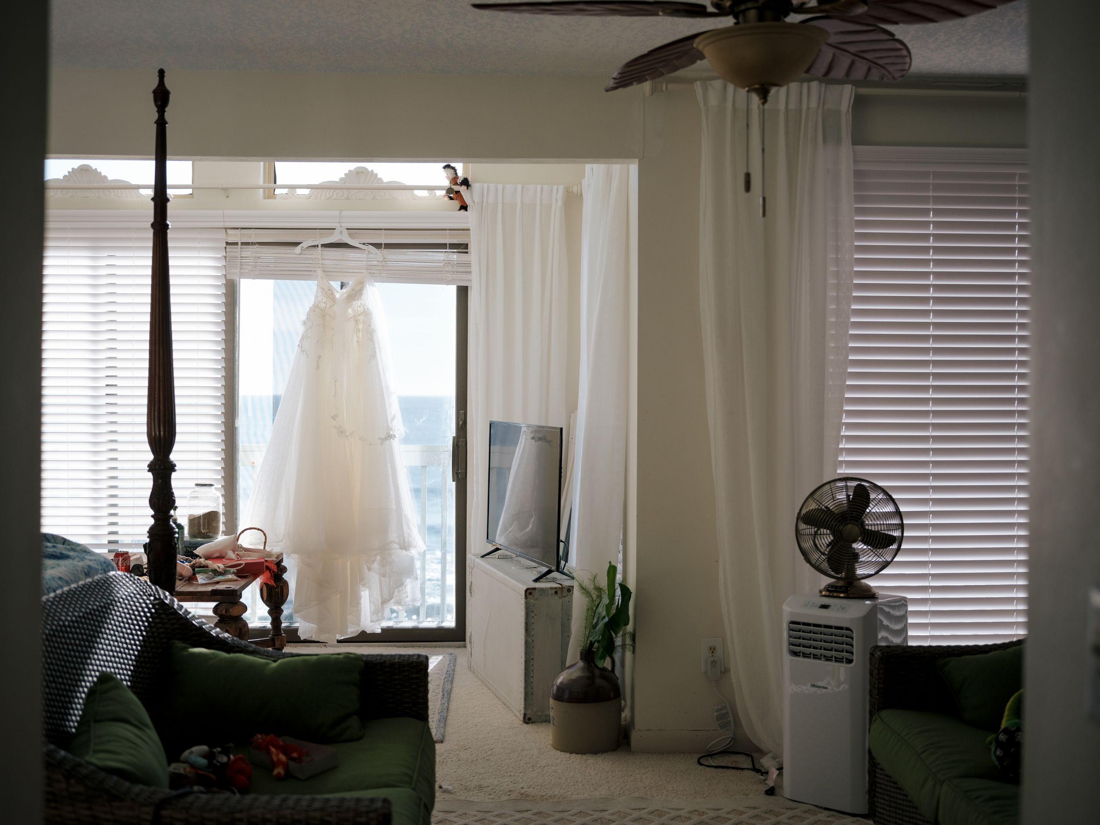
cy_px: 412
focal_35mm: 42
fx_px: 1319
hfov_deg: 45.3
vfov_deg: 34.7
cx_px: 550
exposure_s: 1/640
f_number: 3.5
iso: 400
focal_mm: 50
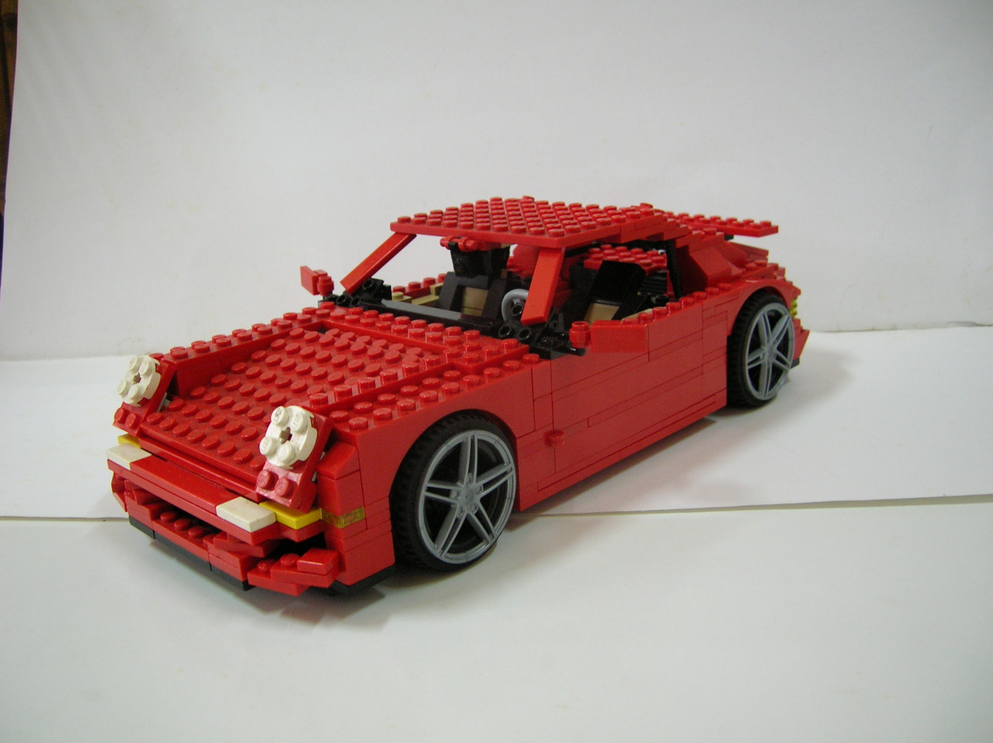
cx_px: 496
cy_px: 372
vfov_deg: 40.6
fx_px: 1003
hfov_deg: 52.7
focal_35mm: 35
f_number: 2.9
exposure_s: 1/5.4
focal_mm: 5.8
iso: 100
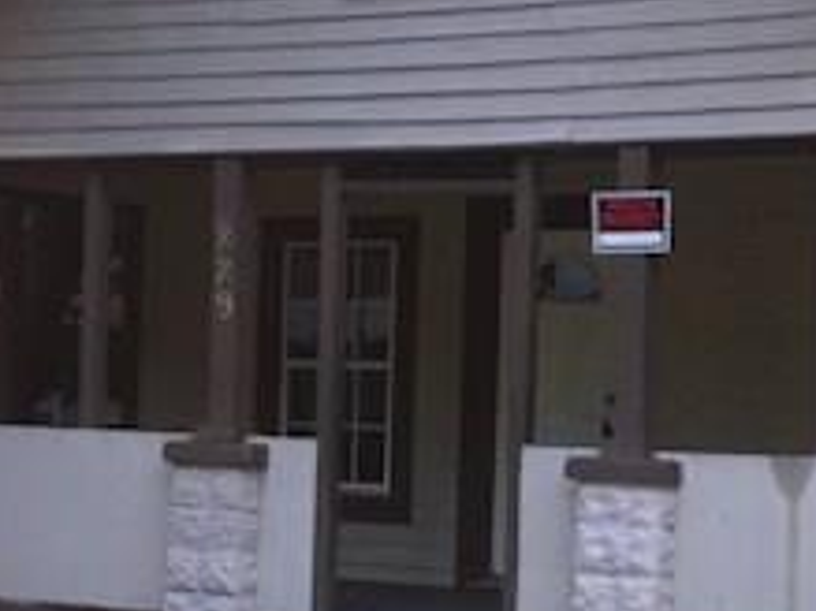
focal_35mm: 82
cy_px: 473
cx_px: 734
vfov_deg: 17.8
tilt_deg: -0.5
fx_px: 1932
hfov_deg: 23.2
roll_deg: -2.6
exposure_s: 1/16
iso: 160
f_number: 1.8
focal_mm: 3.99
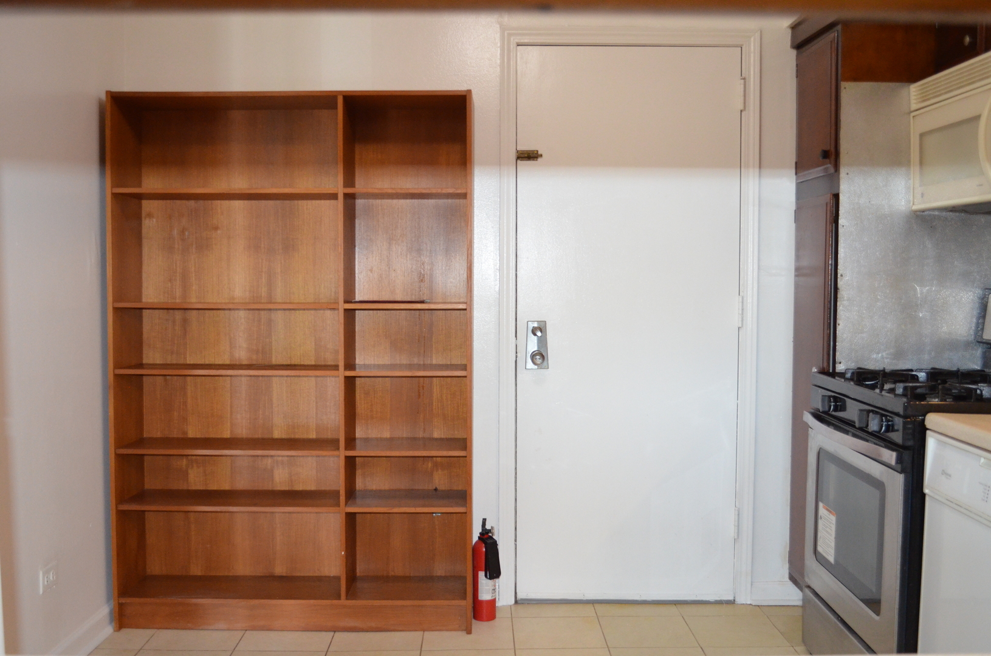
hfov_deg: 53.2
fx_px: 989
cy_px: 328
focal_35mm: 36
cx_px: 496
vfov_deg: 36.7
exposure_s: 1/60
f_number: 4
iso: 2200
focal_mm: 24
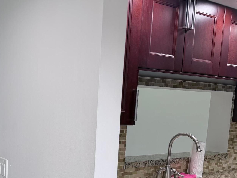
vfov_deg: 25.7
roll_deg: -1.7
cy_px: 163
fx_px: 377
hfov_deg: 34.6
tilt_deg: -8.7
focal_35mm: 55
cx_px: 79
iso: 160
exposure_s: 1/120
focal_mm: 6.76
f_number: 1.78
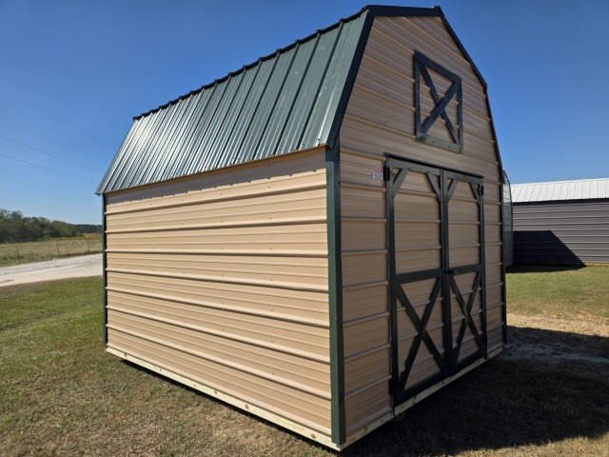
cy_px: 228
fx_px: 405
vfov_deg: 58.9
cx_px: 304
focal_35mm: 23
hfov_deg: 73.9
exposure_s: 1/6809
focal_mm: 6.3
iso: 80
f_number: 1.7
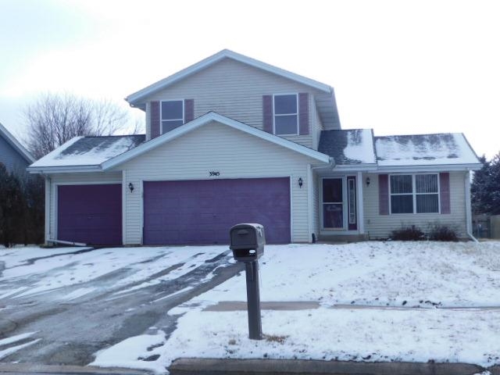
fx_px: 650
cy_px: 188
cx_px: 250
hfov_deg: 42.1
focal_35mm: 45
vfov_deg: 32.2
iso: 125
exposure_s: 1/1000
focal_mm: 8
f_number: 3.7
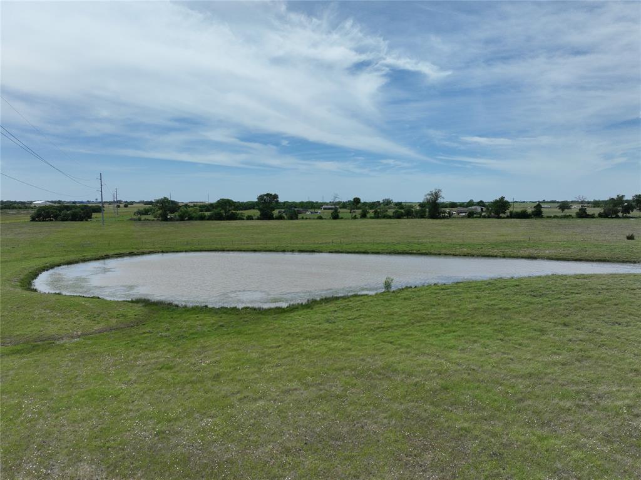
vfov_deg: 56.8
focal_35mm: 24
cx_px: 320
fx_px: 444
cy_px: 240
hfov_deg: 71.6
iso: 100
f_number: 2.8
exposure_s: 1/2500
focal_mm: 12.29
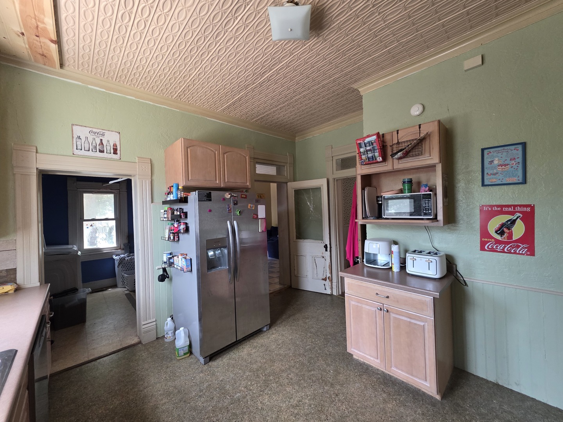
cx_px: 282
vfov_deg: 89.9
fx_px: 211
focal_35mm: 13
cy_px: 211
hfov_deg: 106.2
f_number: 1.9
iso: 250
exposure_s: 1/120
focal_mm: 2.2
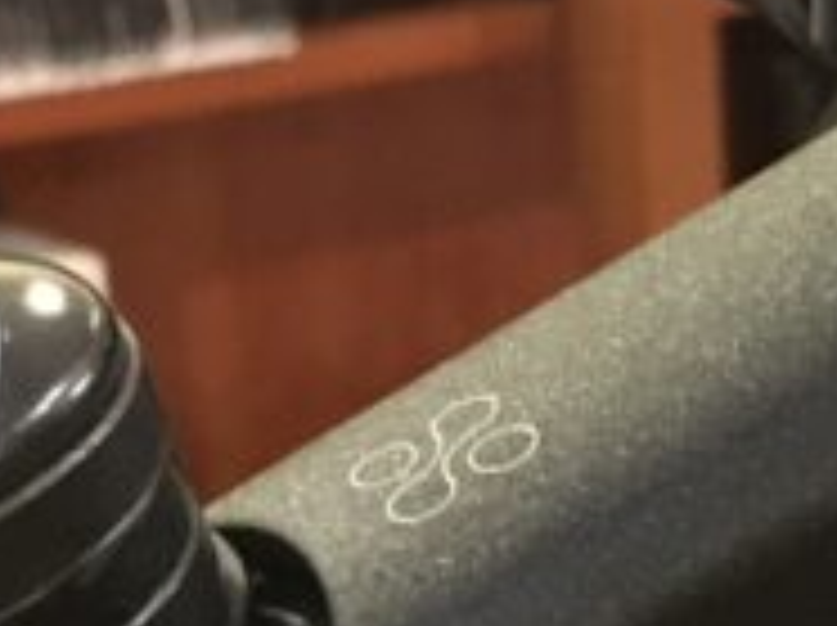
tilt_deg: -23.9
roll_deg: +1.8
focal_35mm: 160
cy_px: 739
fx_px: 3864
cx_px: 806
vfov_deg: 9.1
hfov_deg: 12.2
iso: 320
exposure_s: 1/17
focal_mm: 4.15
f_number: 2.2
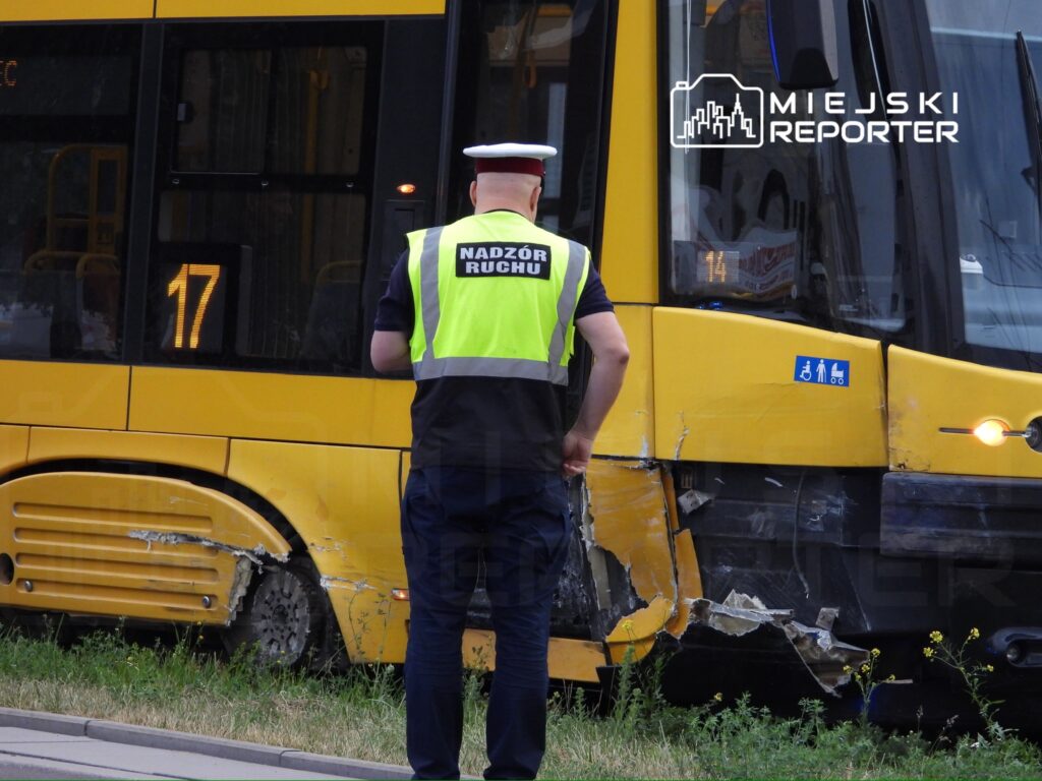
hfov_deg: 8.4
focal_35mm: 235
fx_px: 7074
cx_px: 521
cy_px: 390
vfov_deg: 6.3
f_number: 4.5
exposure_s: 1/100
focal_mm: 42.2
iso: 400
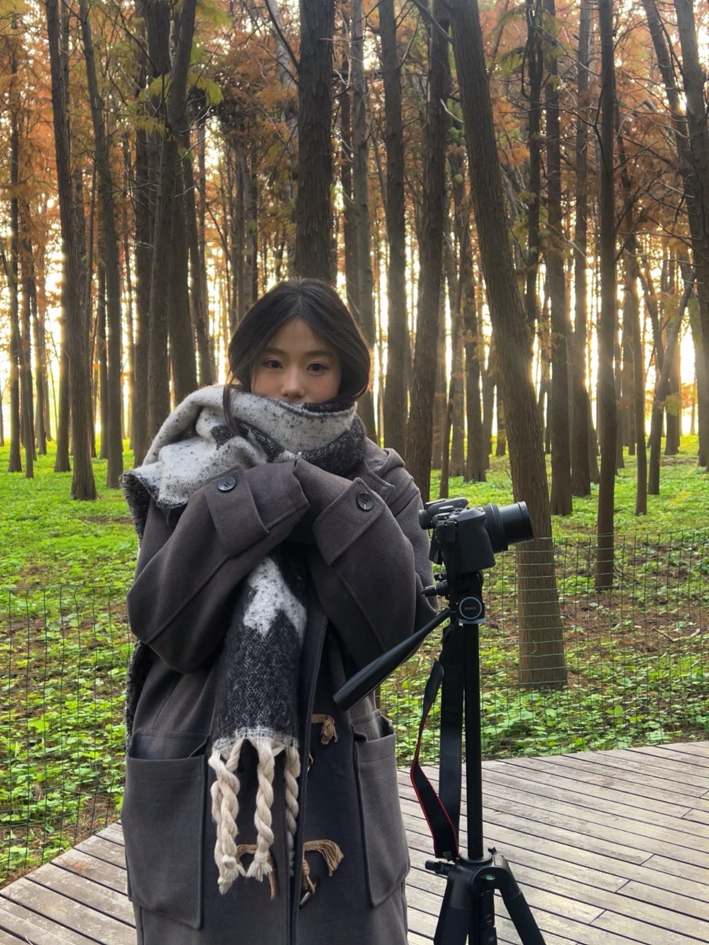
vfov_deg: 47.9
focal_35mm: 39
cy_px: 472
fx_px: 1065
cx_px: 354
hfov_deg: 36.8
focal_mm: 5.7
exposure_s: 1/60
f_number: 1.5
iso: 160
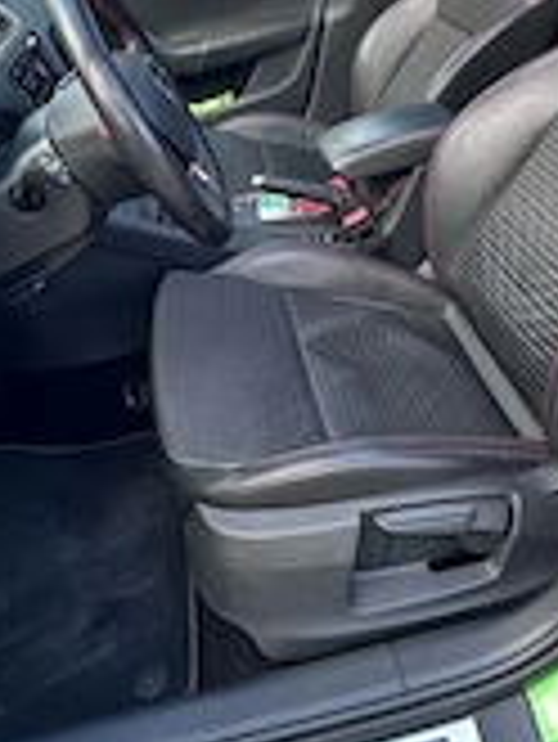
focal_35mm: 34
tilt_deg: -21.9
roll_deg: +5.0
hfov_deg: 41.8
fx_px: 730
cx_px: 288
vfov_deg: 51.4
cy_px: 175
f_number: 2.2
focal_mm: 2.22
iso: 200
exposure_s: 1/99
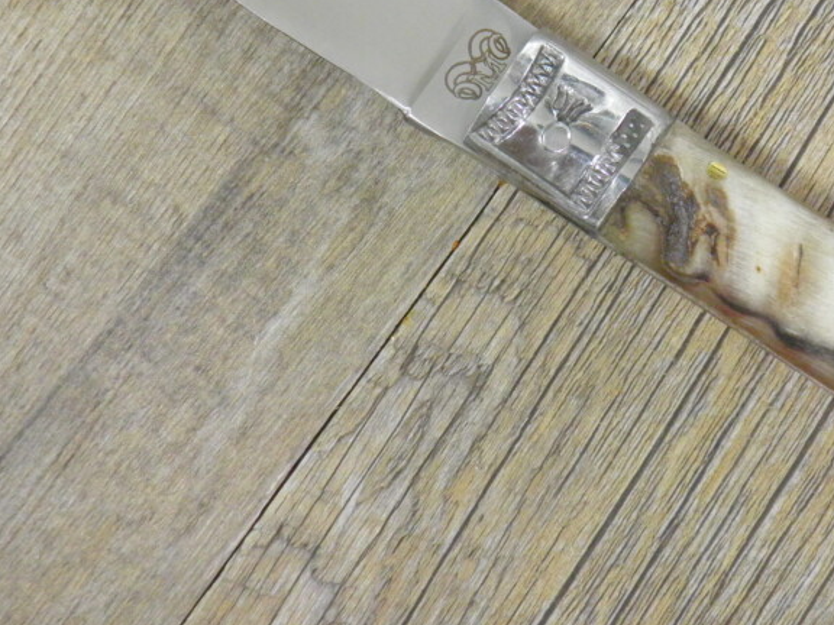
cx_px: 579
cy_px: 169
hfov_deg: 19.2
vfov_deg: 14.5
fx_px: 2457
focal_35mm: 102
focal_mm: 8.9
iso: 200
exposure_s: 1/15
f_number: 3.5
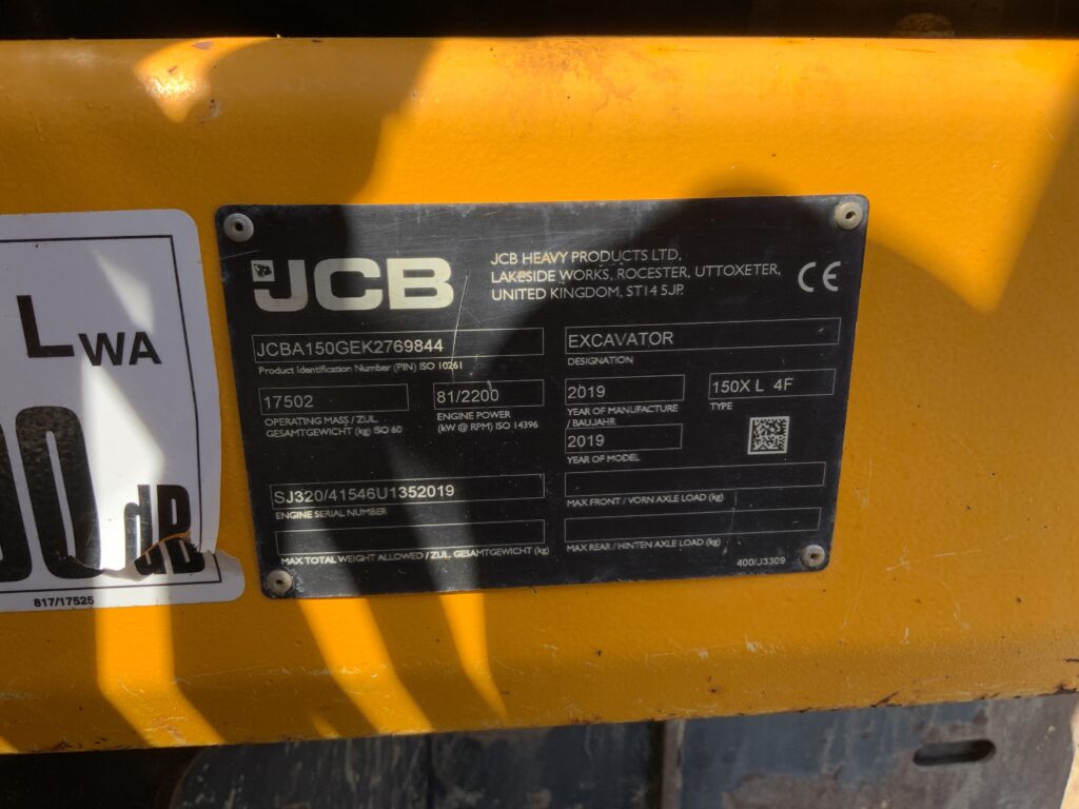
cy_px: 404
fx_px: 904
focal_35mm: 29
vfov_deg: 48.2
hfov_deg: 61.7
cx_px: 540
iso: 16
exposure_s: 1/465
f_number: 1.8
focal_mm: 3
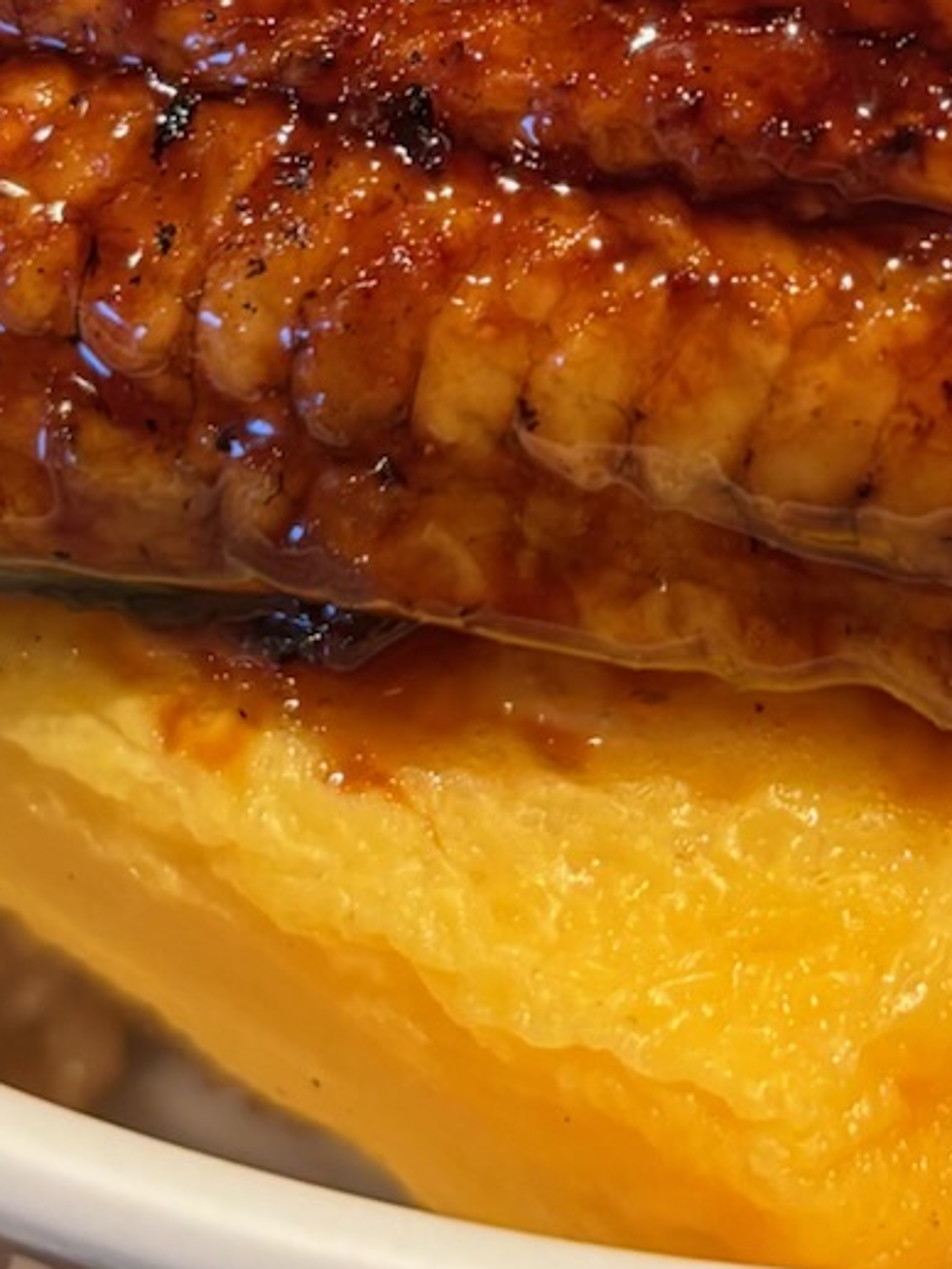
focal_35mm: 103
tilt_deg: -43.6
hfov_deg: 14.3
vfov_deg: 18.6
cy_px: 27
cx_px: 692
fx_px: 3775
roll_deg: -9.3
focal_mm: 5.96
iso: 320
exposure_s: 1/50
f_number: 1.6
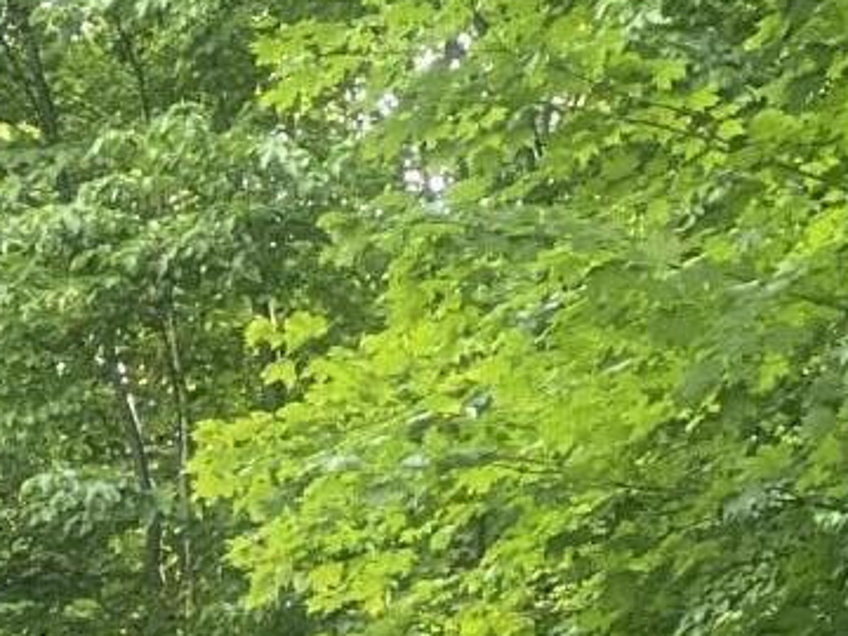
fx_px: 7080
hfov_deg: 6.6
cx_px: -1029
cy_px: 1133
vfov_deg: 5.1
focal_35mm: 289
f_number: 2
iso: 125
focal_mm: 6
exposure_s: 1/122
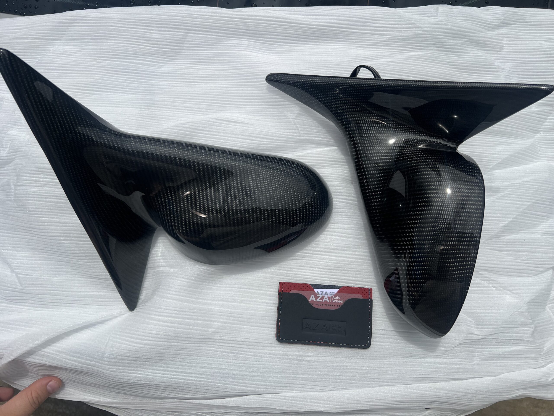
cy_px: 208
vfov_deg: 53.1
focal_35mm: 26
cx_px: 277
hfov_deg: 67.3
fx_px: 416
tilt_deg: -78.4
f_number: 1.5
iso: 50
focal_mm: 5.7
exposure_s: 1/12658
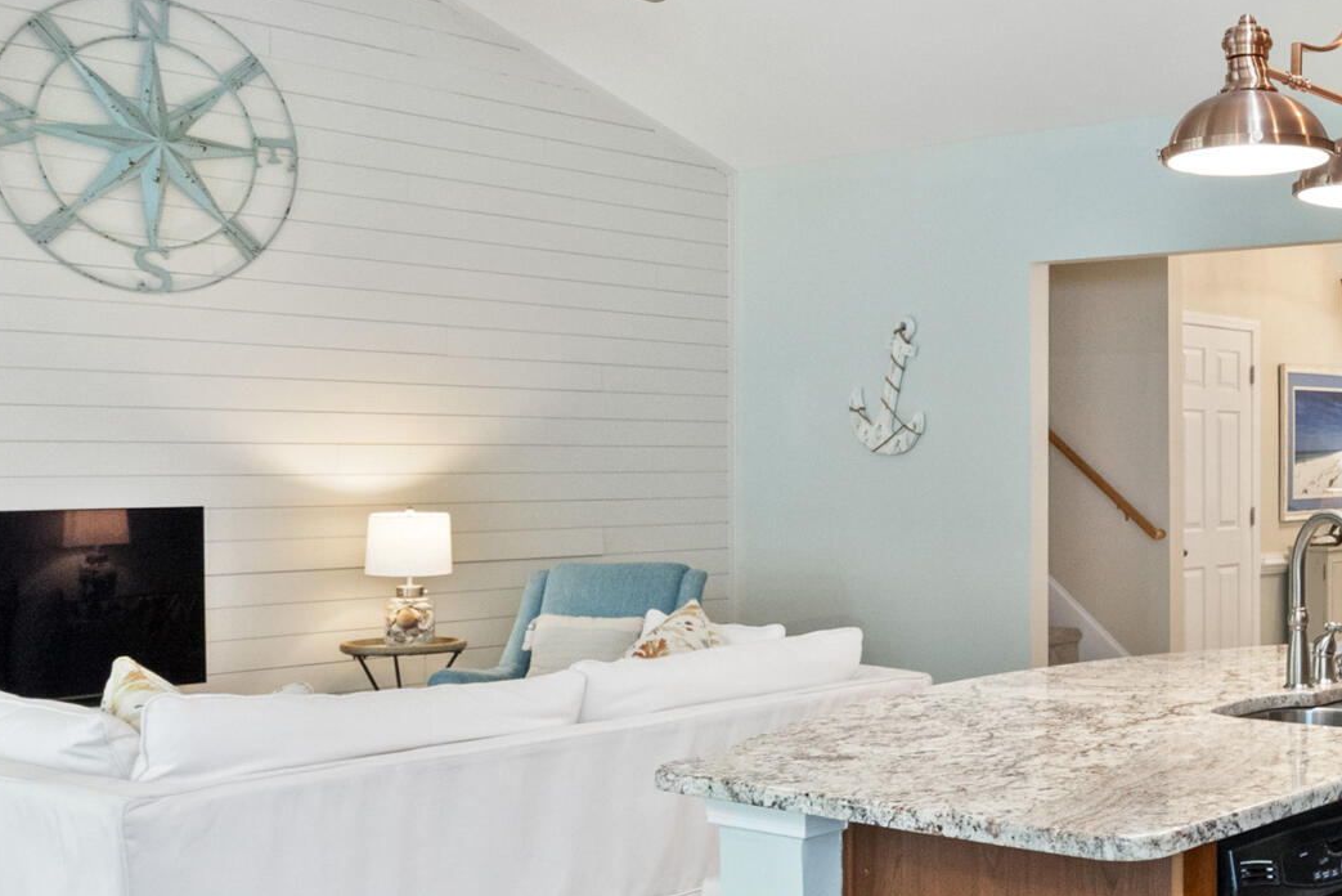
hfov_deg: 39.6
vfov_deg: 29.3
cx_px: 1215
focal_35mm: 46
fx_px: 1715
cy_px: 476
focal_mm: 16
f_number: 6.3
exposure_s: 1/30
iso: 5000
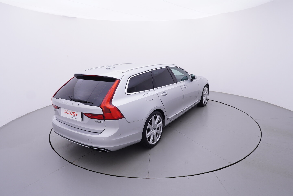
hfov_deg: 77.3
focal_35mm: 22
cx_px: 146
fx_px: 183
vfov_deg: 56.2
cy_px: 98
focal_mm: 15
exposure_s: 1/80
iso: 200
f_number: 5
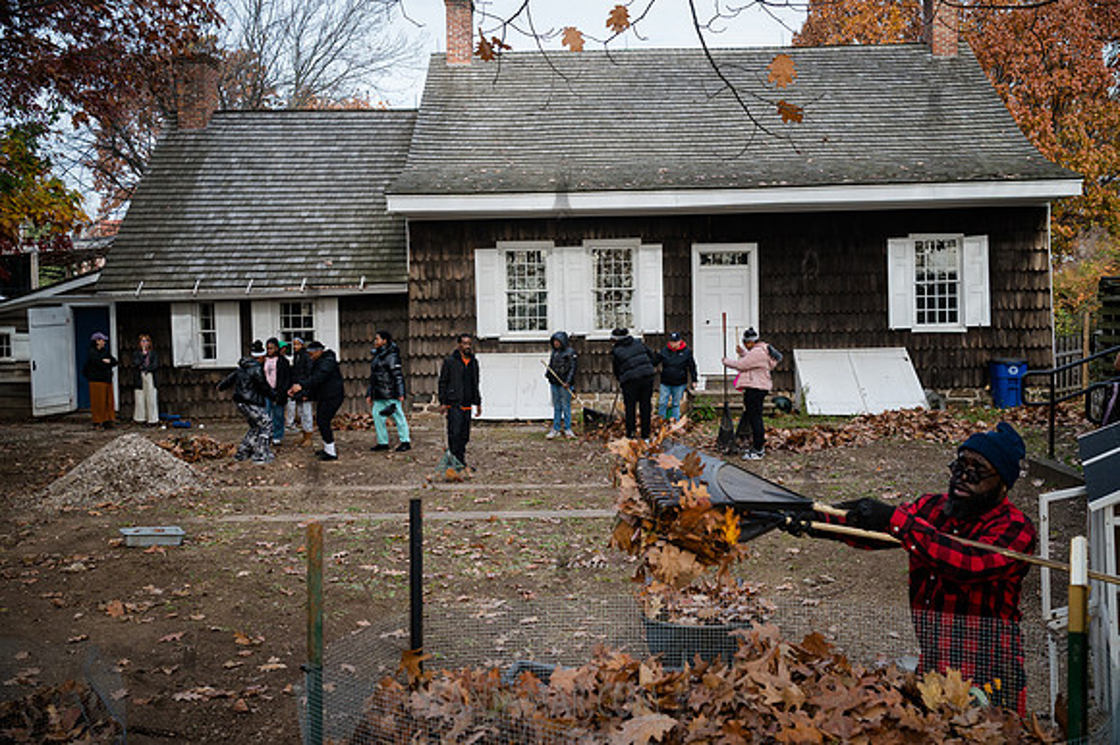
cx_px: 560
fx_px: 1088
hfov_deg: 54.5
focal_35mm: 35
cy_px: 372
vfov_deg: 37.8
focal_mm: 35
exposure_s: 1/500
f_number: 5.6
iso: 1000
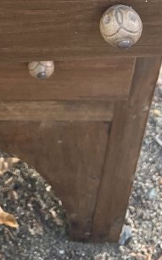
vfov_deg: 16.8
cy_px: -170
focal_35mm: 108
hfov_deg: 11.8
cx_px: -33
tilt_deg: -33.9
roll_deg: +0.3
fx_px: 764
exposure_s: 1/121
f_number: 1.6
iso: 100
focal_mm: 5.1
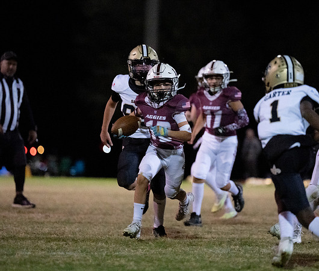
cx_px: 183
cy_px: 132
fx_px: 2892
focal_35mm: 299
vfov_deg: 5.4
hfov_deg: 6.3
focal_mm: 200
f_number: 2.8
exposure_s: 1/1000
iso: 16000
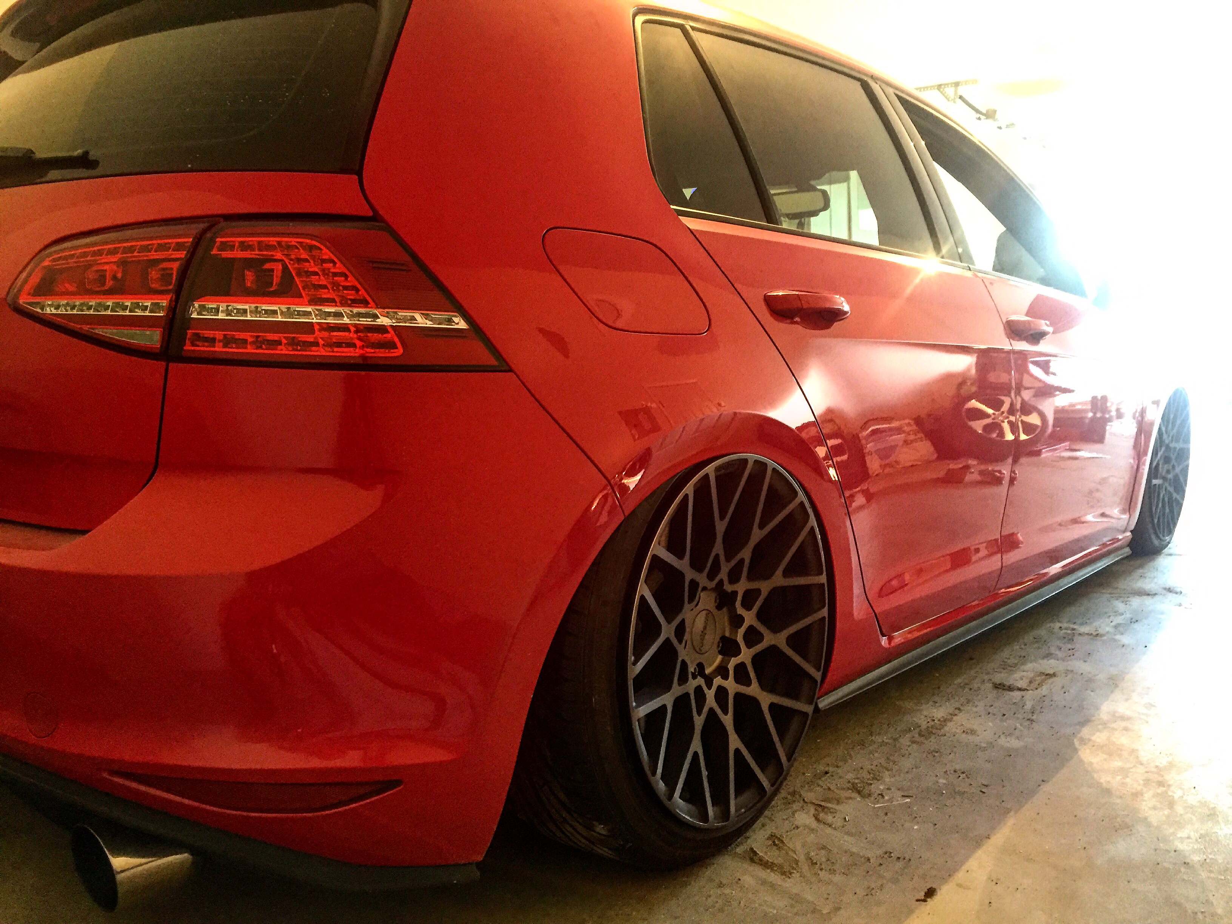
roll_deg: +0.4
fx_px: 1032
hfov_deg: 61.7
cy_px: 462
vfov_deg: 48.2
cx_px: 616
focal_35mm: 29
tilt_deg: -8.0
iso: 250
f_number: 2.2
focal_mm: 4.15
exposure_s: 1/24
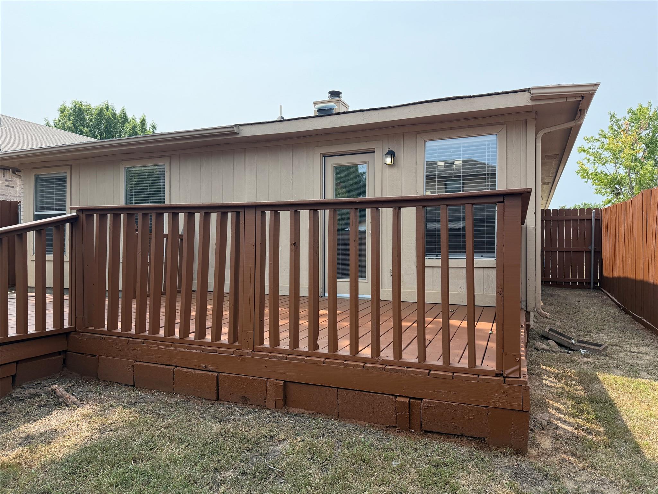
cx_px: 329
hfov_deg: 71.6
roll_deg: +0.2
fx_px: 456
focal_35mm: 24
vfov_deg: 56.8
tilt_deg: +0.1
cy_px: 247
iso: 100
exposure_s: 1/2907
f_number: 1.78
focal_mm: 6.76
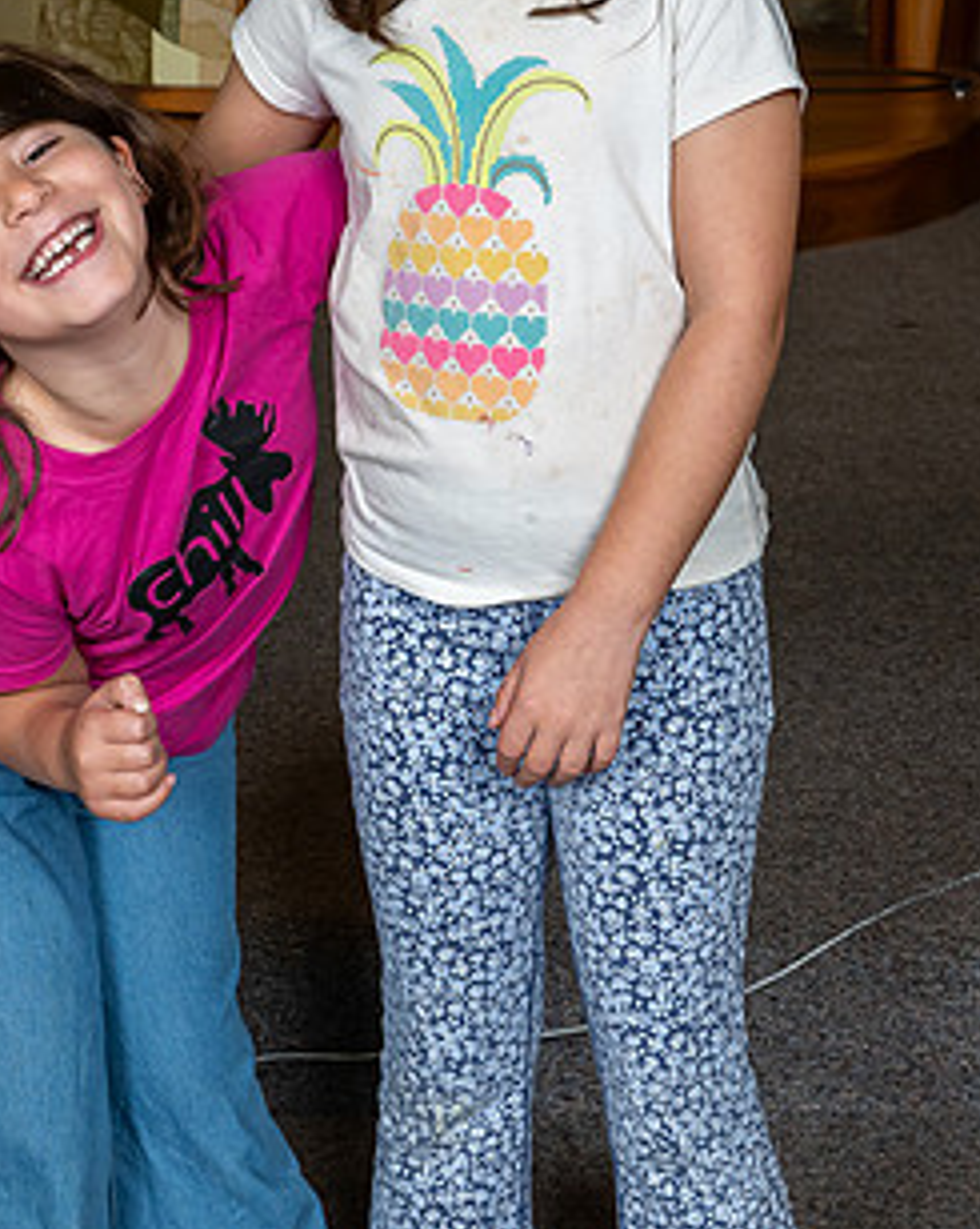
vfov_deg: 20.7
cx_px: 550
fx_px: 3304
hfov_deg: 16.9
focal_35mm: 91
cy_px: 146
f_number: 7.1
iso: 500
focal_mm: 34
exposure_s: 1/200
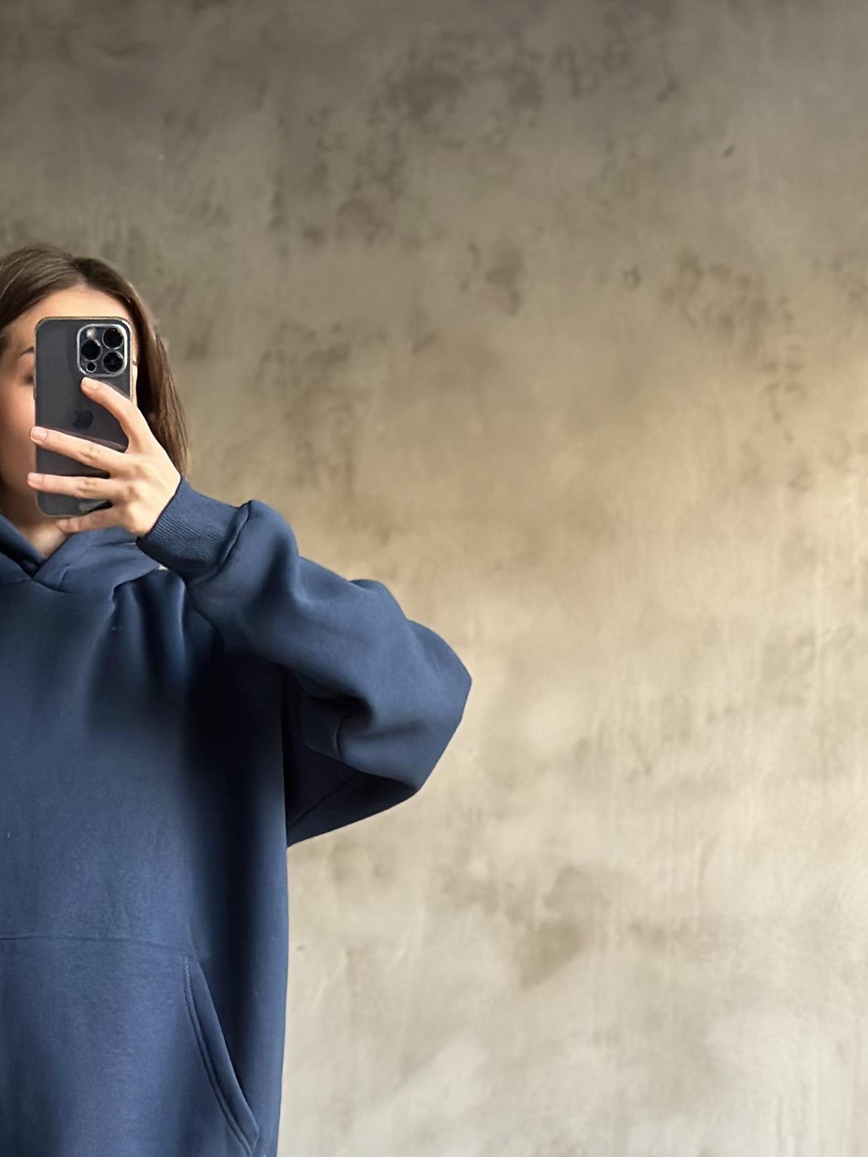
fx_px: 3377
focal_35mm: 101
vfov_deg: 19.0
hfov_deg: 14.4
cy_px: 1080
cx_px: 14
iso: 400
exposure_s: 1/52
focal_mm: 6.86
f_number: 1.78
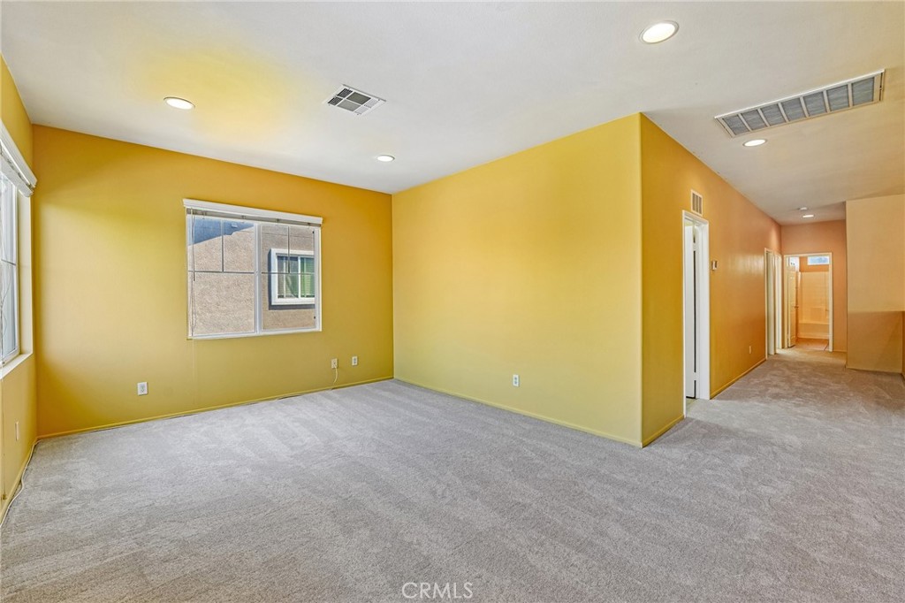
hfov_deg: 104.3
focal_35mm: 14
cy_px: 302
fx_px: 352
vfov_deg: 81.2
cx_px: 452
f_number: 8
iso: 250
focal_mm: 14
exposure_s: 1/60
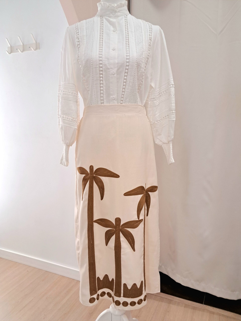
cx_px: 120
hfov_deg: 51.4
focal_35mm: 27
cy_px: 160
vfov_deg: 65.3
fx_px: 251
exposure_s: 1/60.2
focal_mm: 4
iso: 125
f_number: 1.8
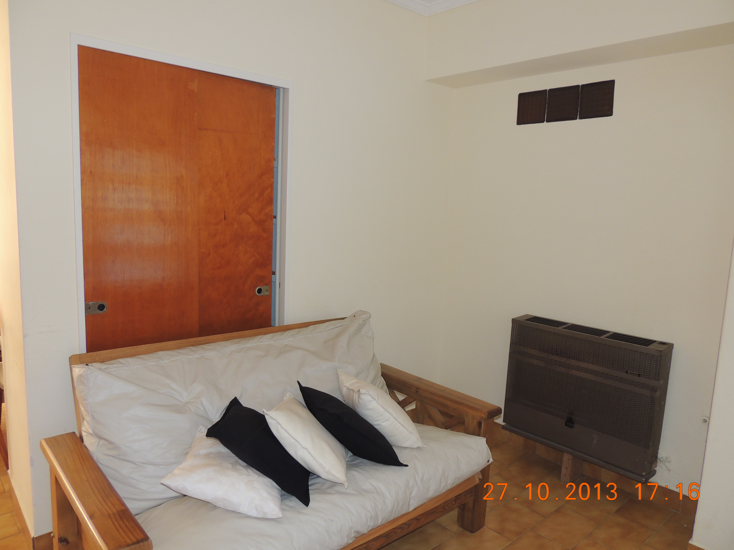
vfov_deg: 56.8
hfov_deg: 71.6
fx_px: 509
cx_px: 367
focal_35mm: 24
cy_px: 275
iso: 200
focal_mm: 4.3
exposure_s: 1/30
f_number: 3
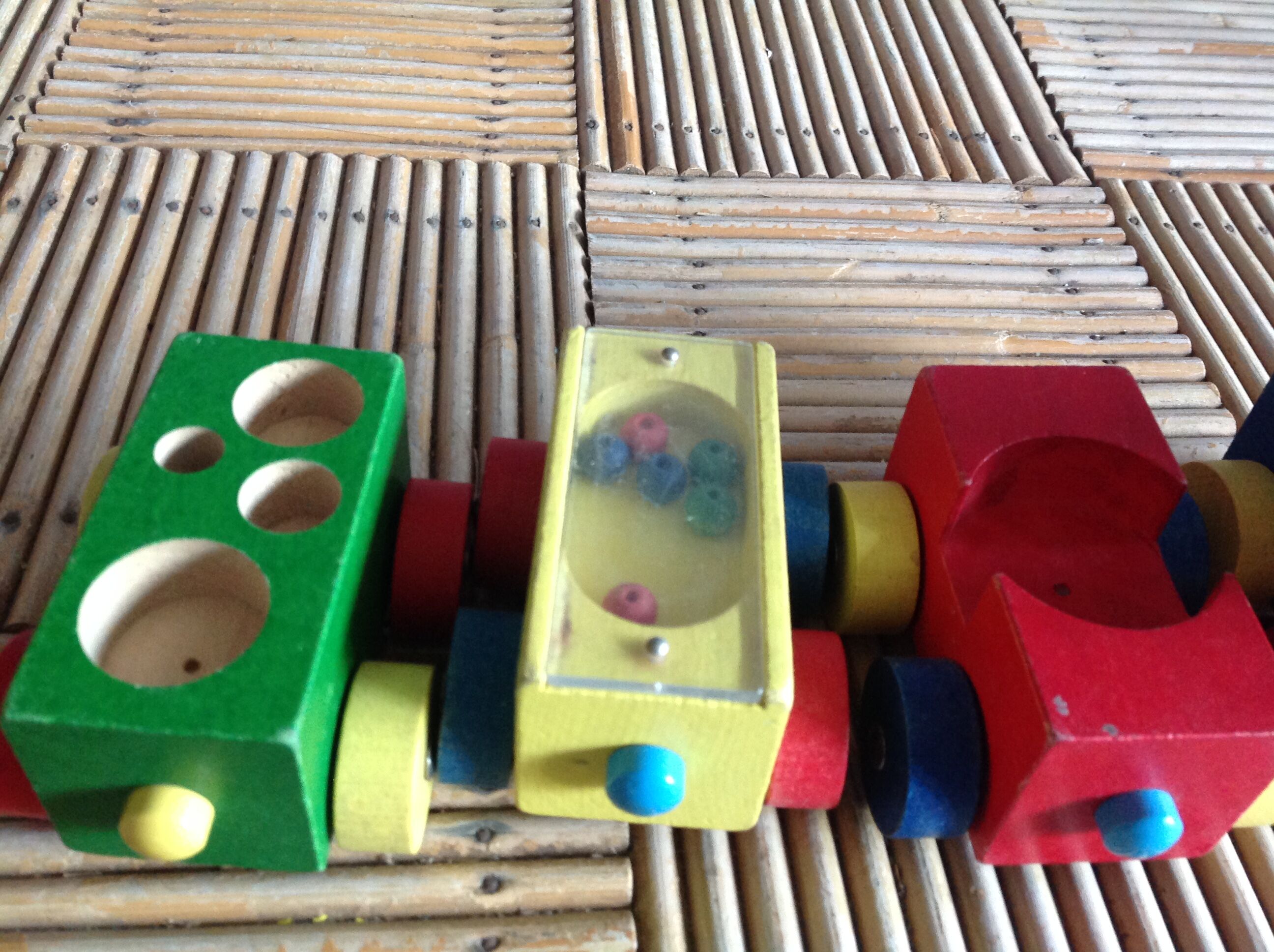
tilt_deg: -46.0
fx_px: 1286
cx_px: 637
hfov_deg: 52.7
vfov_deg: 40.6
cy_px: 476
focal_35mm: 35
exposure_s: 1/15
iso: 200
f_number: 2.4
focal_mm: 4.28
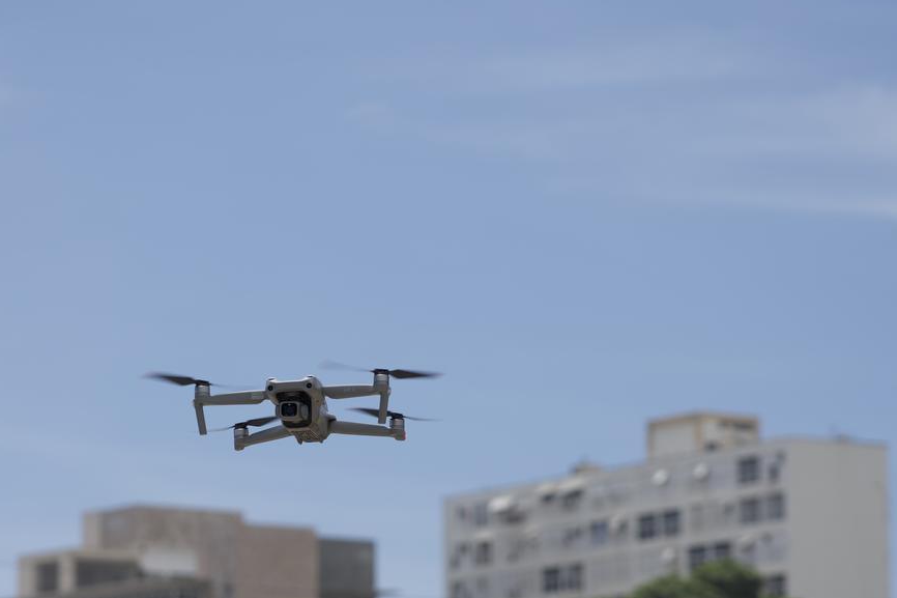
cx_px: 294
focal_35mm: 184
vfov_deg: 7.5
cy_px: 439
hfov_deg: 11.2
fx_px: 4583
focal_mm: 83
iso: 100
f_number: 4.5
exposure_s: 1/1600
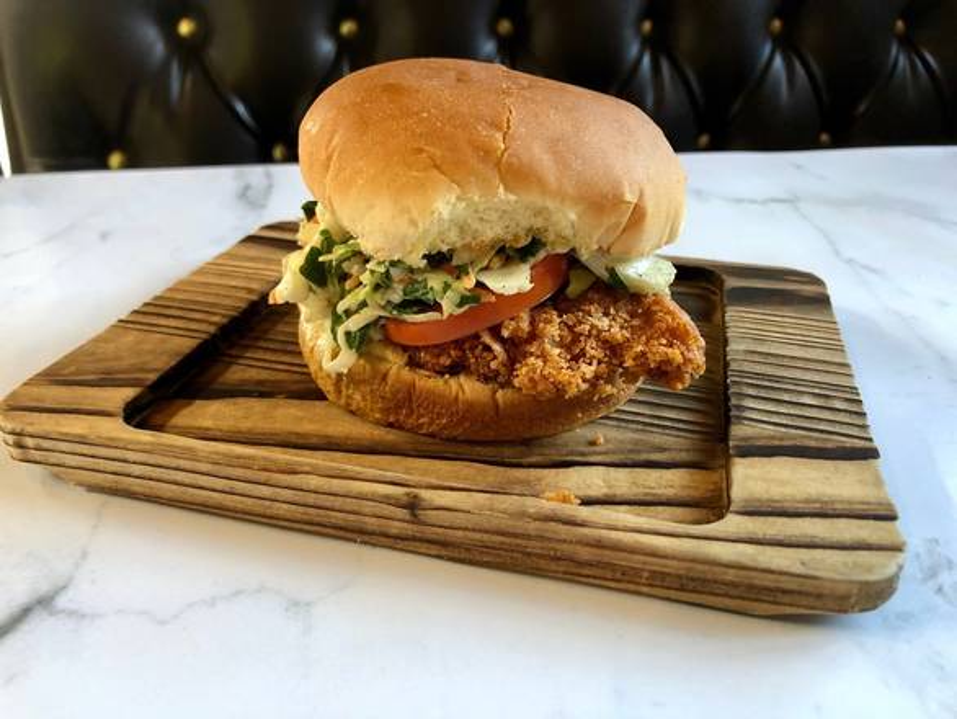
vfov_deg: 49.8
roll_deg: -1.5
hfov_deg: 63.4
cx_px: 478
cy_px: 360
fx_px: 774
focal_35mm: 28
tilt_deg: -30.1
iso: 50
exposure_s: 1/15
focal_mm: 3.99
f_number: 1.8
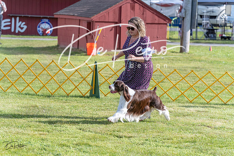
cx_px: 117
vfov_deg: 9.4
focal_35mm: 146
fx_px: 949
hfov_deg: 14.1
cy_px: 78
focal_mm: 146
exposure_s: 1/1250
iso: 320
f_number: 5.6
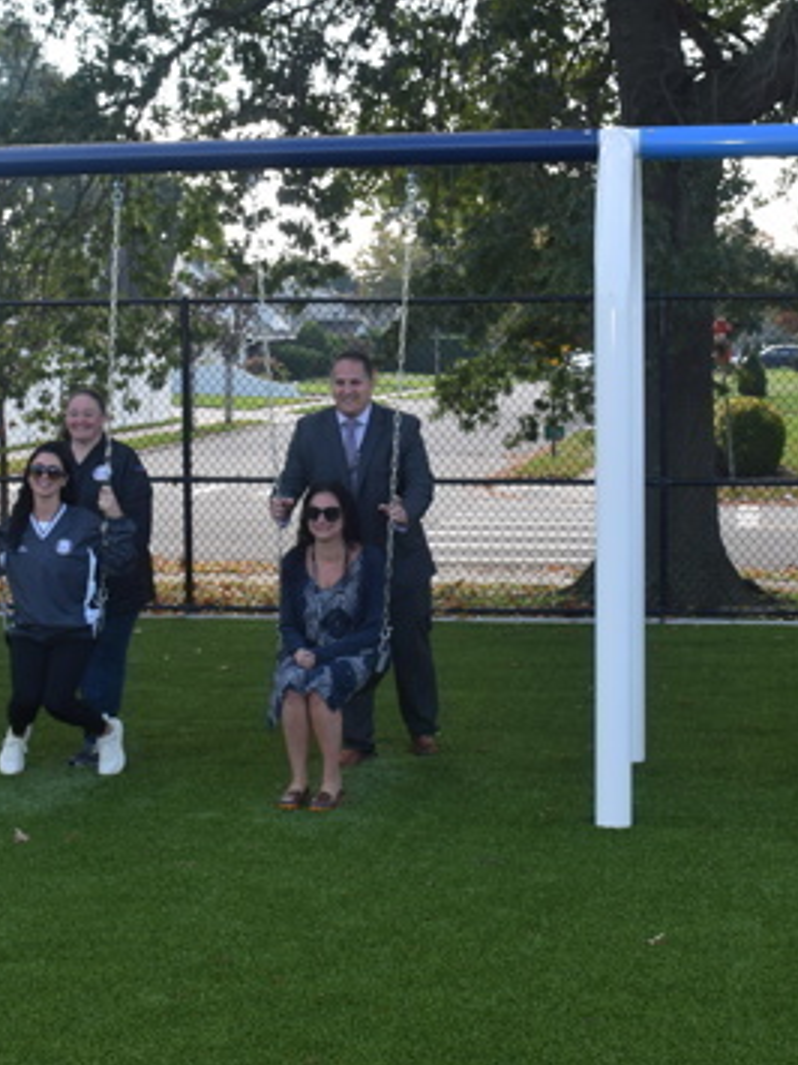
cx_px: 390
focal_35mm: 65
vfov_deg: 29.7
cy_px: 402
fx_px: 1999
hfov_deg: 22.6
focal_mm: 20
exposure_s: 1/160
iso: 100
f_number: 6.3
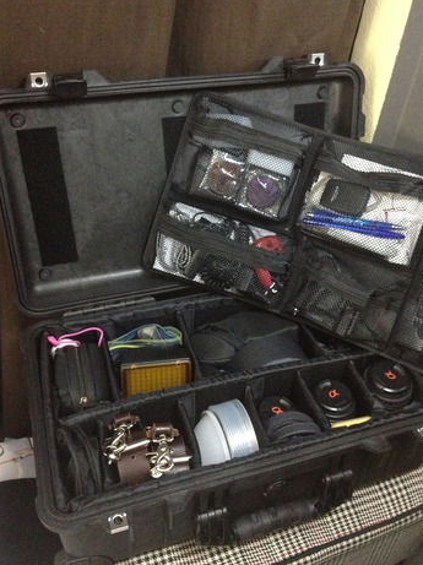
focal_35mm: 38
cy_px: 264
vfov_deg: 49.0
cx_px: 219
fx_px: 620
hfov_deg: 37.7
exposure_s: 1/15
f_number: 2.4
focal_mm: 4.28
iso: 800
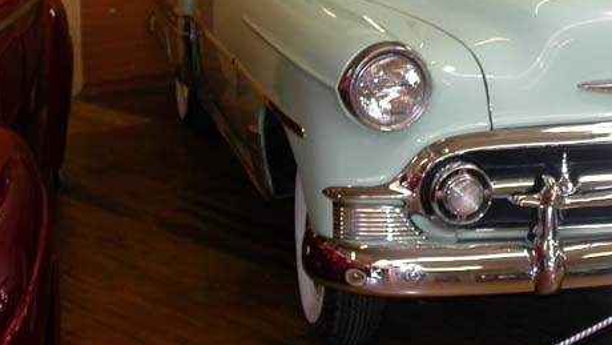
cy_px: 76
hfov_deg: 28.6
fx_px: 1169
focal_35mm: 72
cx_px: 507
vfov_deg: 16.7
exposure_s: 1/30
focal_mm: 7.85
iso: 100
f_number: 2.6
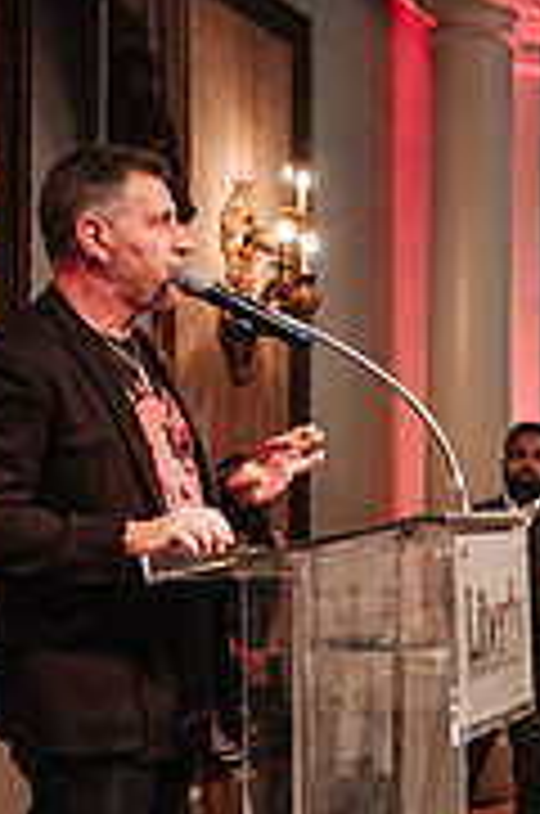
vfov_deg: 22.8
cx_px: 721
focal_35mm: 89
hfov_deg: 14.6
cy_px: 522
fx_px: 2010
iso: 800
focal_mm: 17.4
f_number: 5
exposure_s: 1/60
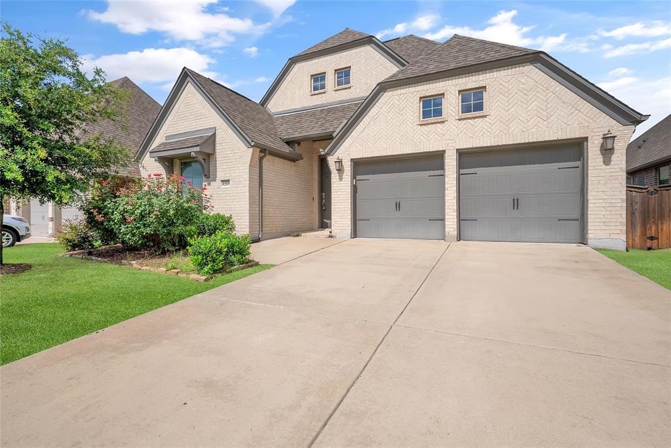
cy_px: 224
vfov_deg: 73.8
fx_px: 298
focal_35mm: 16
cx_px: 336
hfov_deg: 96.7
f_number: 9
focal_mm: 16
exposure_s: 1/1000
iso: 100
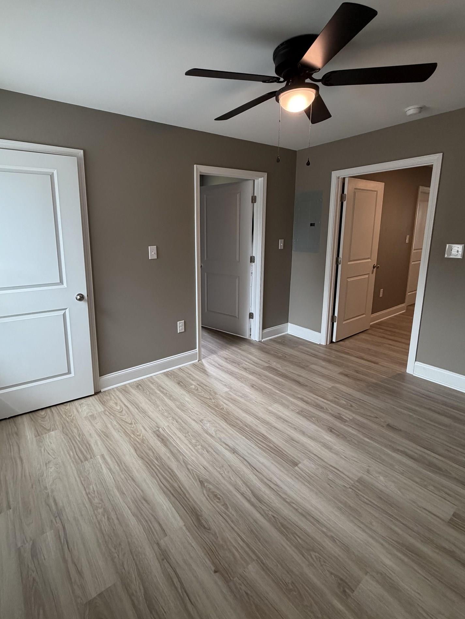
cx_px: 193
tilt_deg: -11.5
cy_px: 287
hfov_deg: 74.2
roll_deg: -0.1
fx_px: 304
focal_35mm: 17
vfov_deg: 90.9
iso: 320
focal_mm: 2.22
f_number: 2.2
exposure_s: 1/120
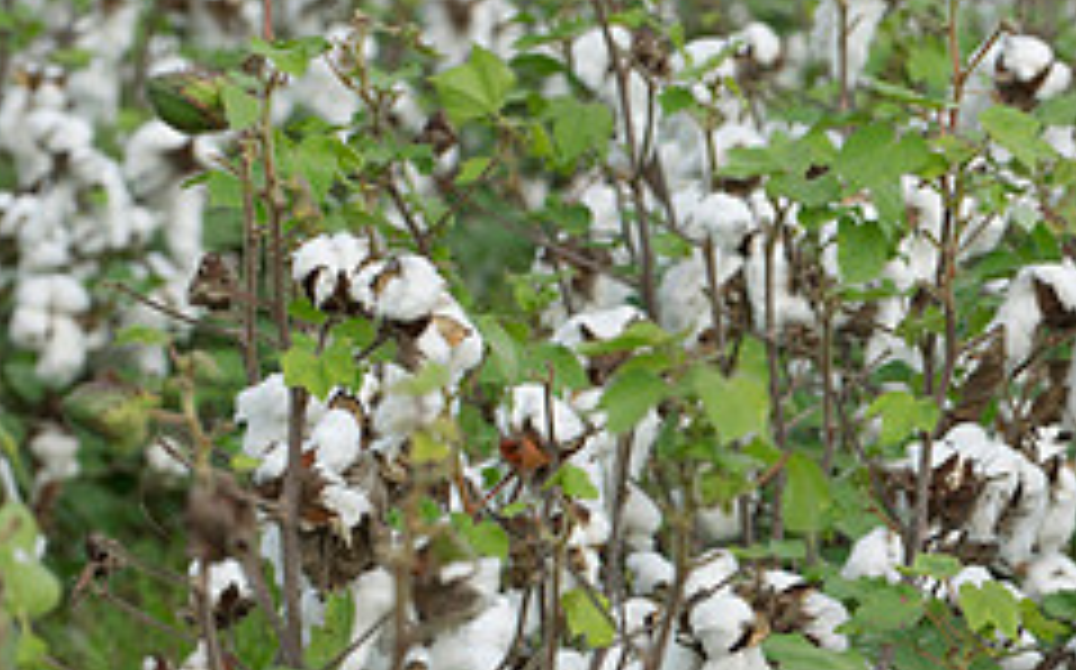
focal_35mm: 309
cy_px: 544
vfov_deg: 4.2
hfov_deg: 6.8
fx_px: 9055
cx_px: 1270
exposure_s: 1/125
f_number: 7.1
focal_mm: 125
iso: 160
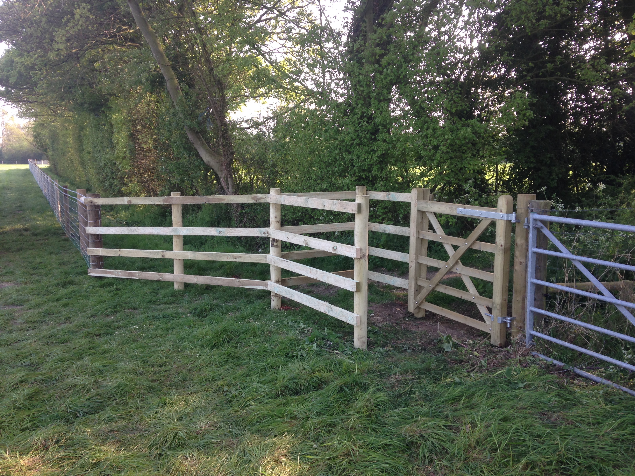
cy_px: 238
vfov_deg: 42.9
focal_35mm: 33
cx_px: 318
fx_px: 605
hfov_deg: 55.4
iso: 50
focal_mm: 4.12
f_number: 2.4
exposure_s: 1/175
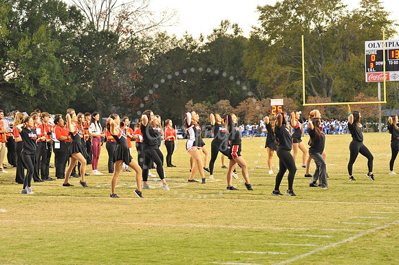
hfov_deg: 19.5
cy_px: 132
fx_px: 1163
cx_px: 200
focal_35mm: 105
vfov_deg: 13.0
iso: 4000
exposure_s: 1/60
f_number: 6.3
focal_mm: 105
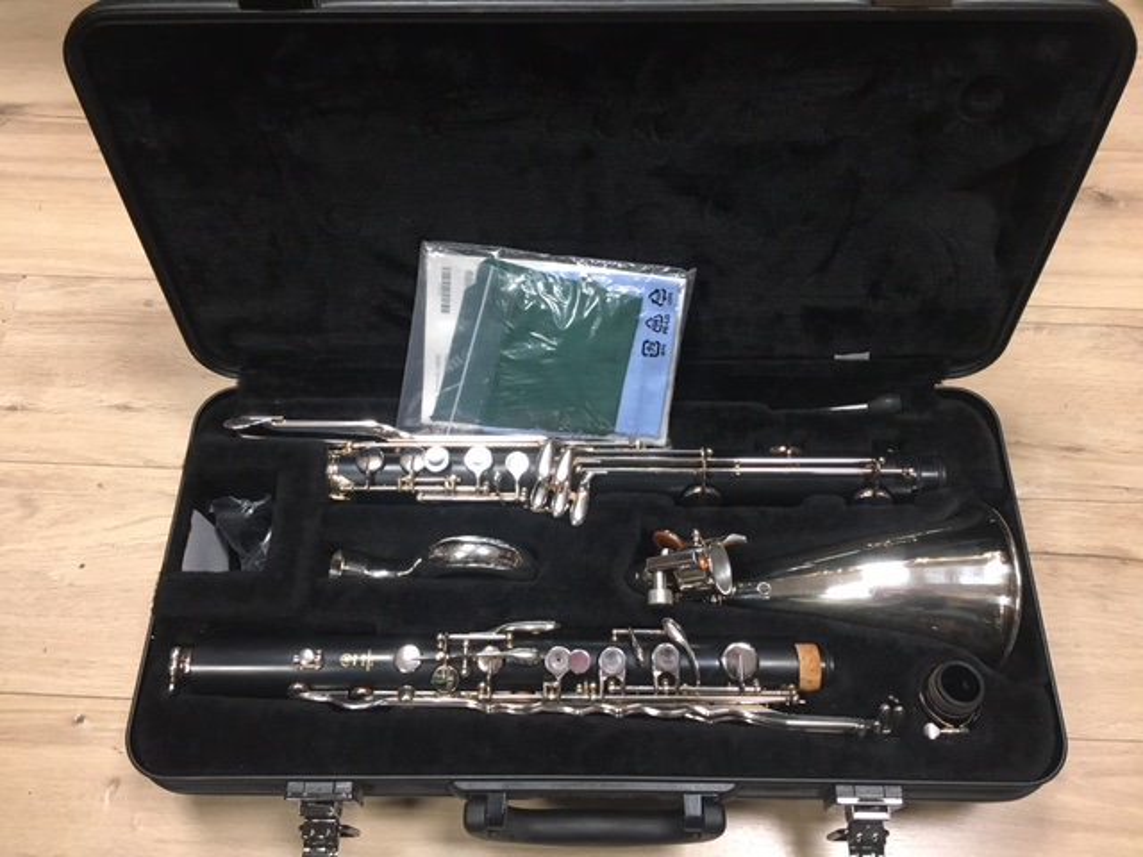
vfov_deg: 48.2
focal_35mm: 29
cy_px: 428
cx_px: 572
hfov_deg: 61.7
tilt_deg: -62.2
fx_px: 958
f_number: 2.2
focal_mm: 4.15
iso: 200
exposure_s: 1/33
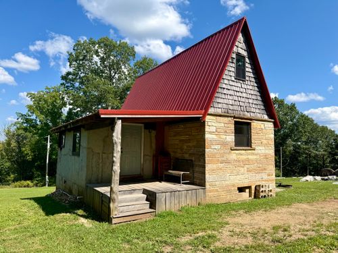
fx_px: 234
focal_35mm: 24
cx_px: 169
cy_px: 126
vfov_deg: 56.8
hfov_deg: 71.6
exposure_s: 1/3953
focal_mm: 6.76
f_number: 1.78
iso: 80
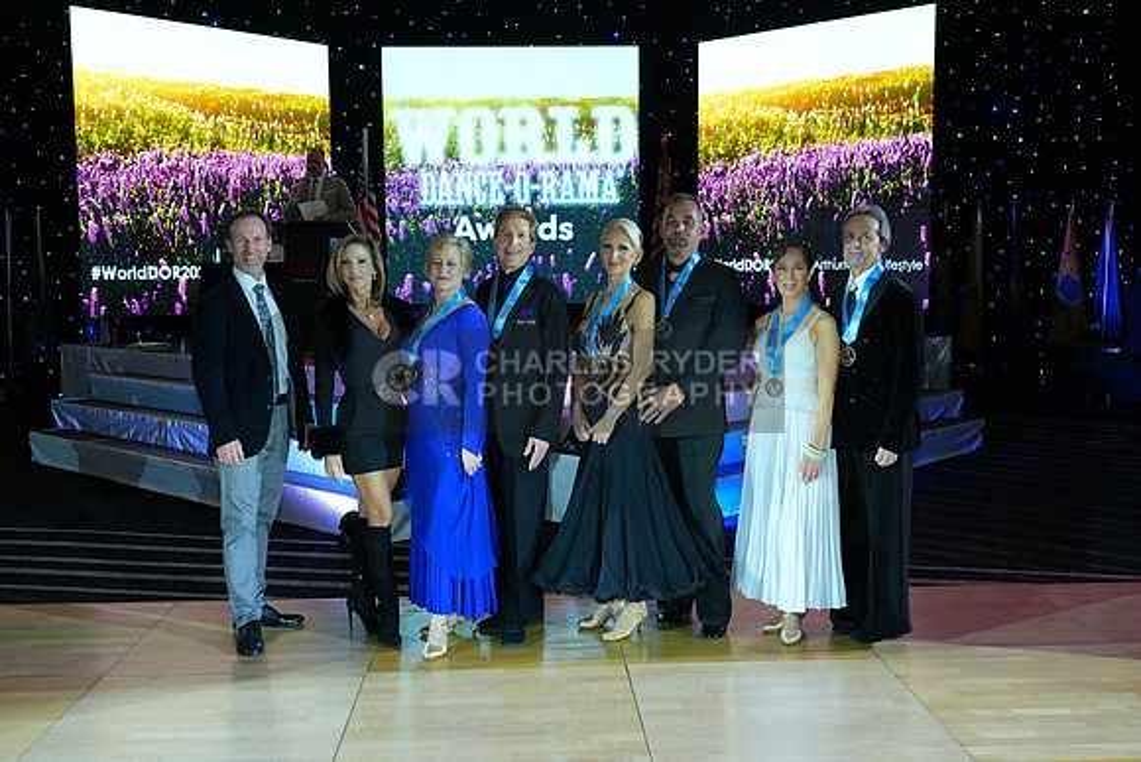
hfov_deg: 53.1
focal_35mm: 36
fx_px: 1141
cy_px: 381
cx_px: 570
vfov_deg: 36.9
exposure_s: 1/250
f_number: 4
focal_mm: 36
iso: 1250
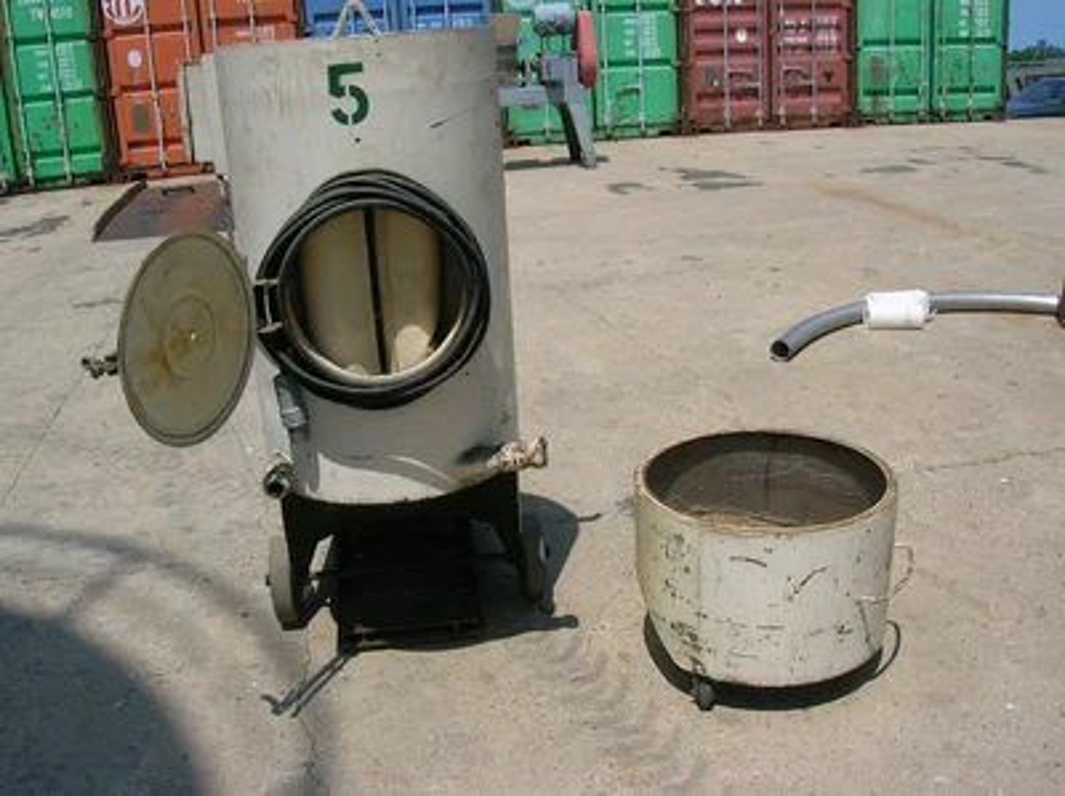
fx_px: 1045
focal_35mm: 34
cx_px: 532
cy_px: 398
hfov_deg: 54.0
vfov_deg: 41.7
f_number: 4.9
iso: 50
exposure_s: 1/706
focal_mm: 5.7
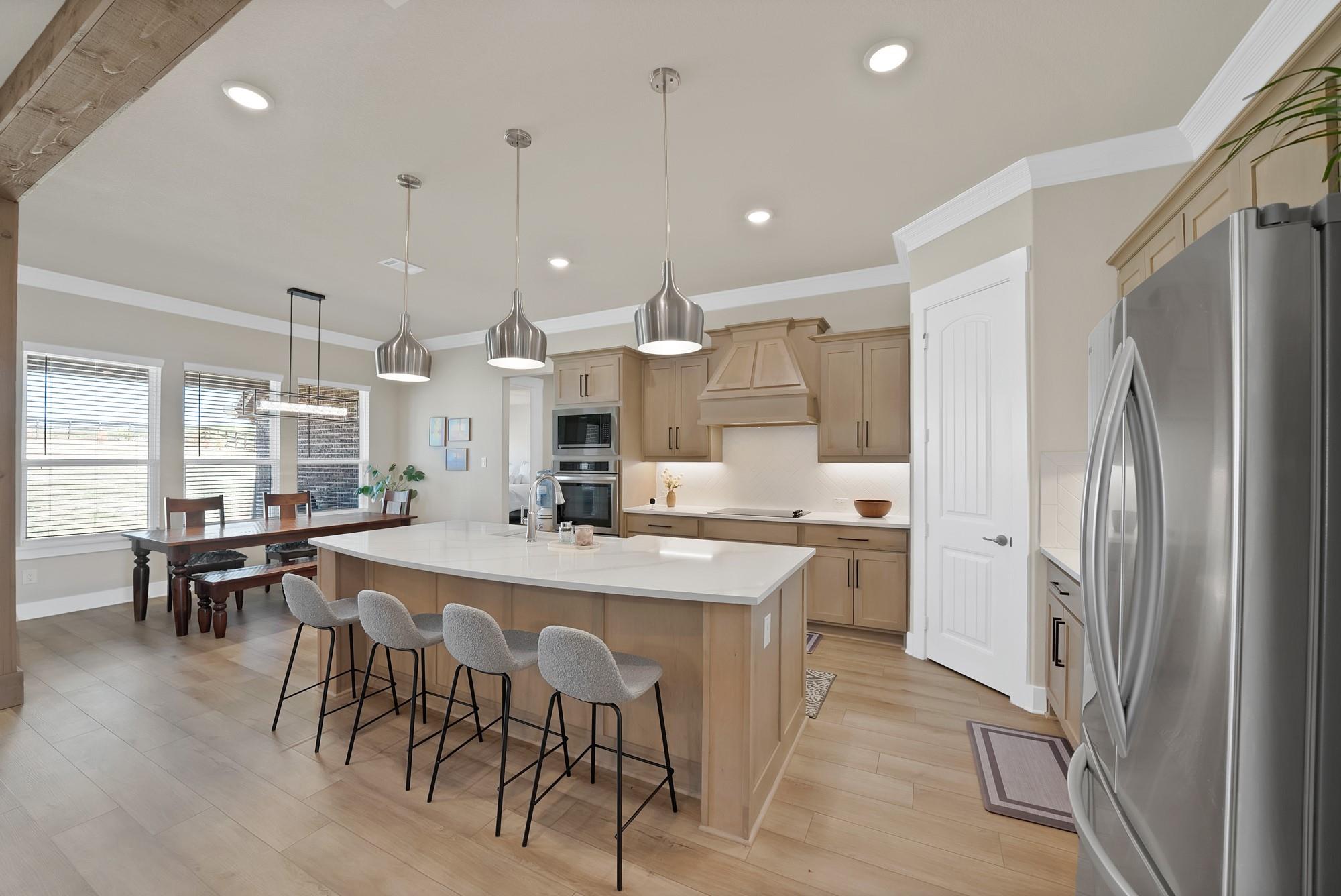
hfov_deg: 112.6
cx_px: 670
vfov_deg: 90.1
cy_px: 448
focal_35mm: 12
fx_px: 447
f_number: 9
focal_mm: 12
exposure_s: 1/3
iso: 640
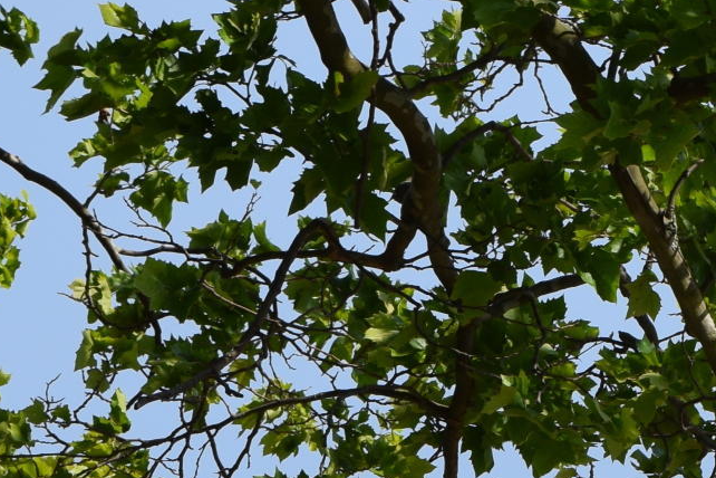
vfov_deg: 3.6
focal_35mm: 385
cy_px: 538
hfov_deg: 5.3
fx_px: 7663
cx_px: 783
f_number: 11
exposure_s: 1/500
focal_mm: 55
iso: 200
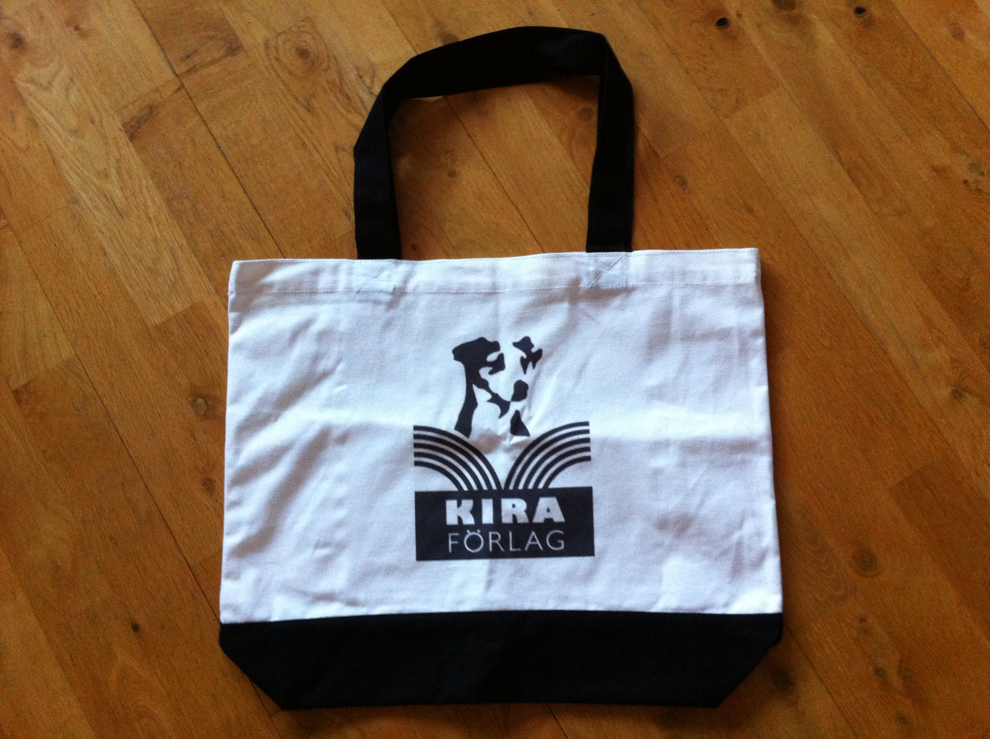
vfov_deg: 40.6
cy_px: 370
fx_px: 1000
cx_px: 495
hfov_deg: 52.7
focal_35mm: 35
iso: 320
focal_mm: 3.85
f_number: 2.8
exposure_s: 1/15
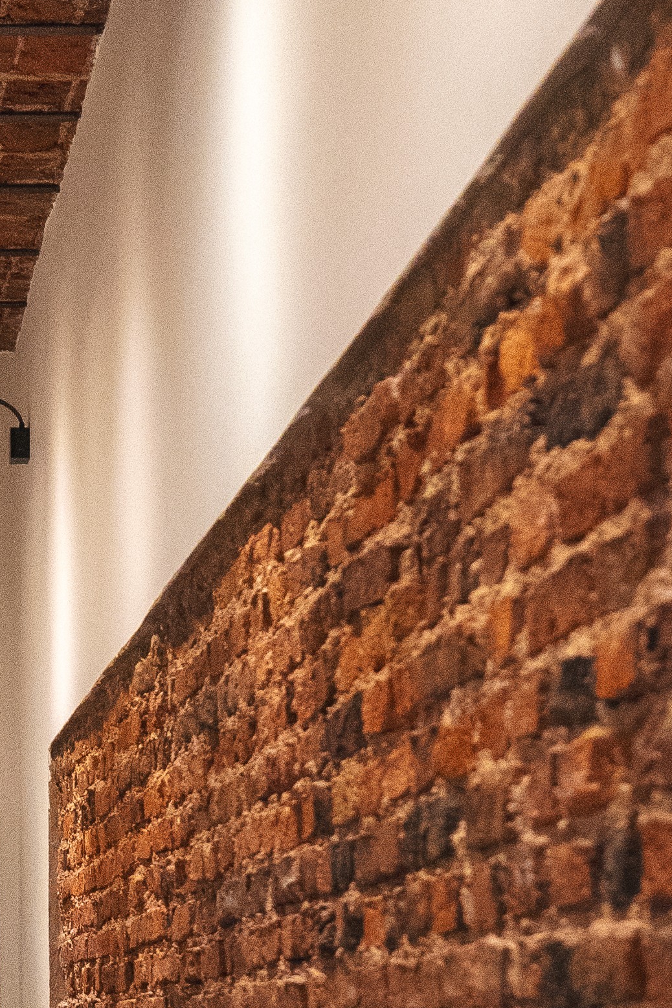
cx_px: -192
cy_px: 1086
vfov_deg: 18.3
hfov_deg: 12.3
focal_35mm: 108
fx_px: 3024
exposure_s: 1/200
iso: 2500
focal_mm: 24
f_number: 2.8
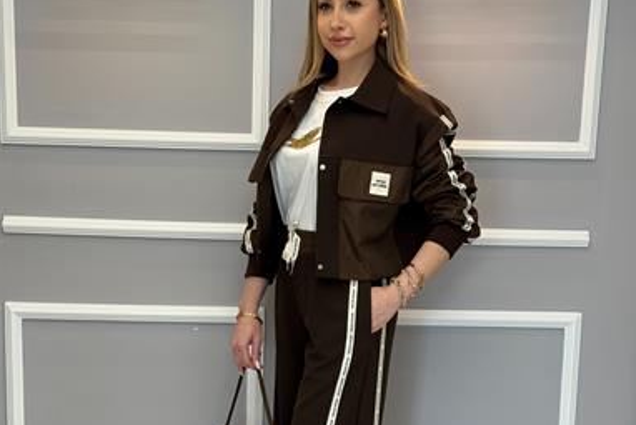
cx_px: 323
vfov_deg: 19.9
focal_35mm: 68
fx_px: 1202
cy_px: 320
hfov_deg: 29.6
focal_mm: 6.76
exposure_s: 1/100
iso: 80
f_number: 1.78
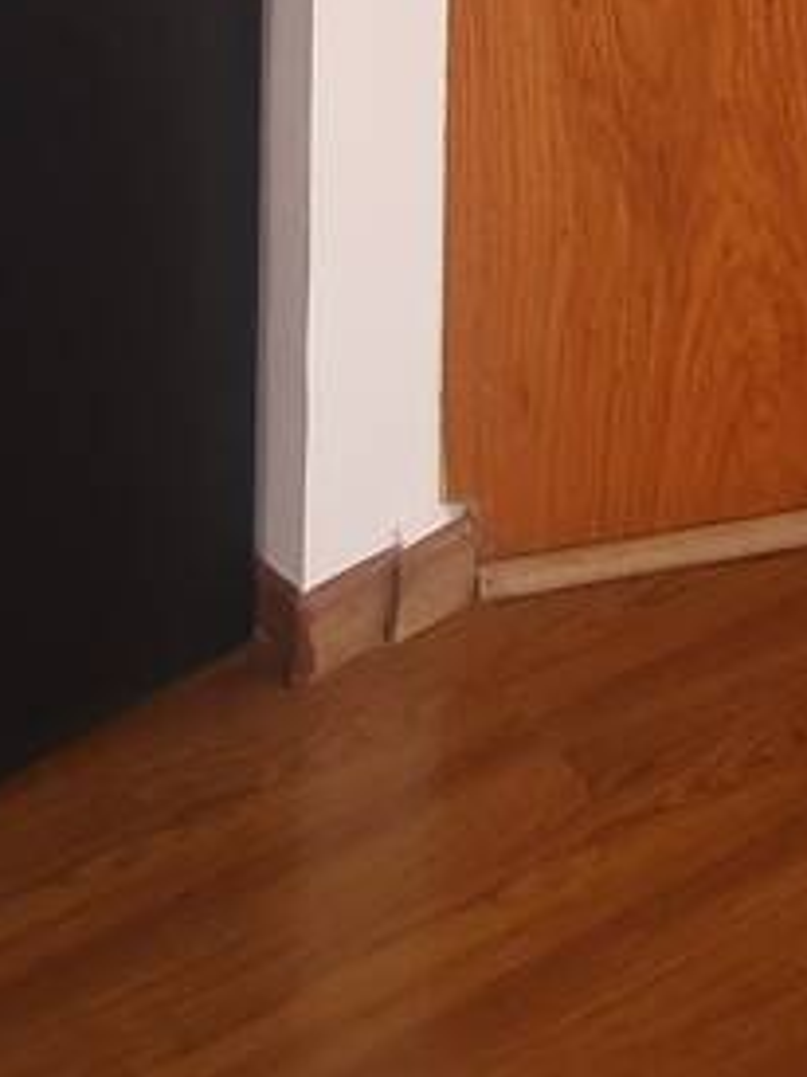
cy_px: -877
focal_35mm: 68
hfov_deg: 19.9
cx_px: 1030
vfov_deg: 20.2
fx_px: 2115
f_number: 2.2
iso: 50
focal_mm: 1.8
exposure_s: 1/60
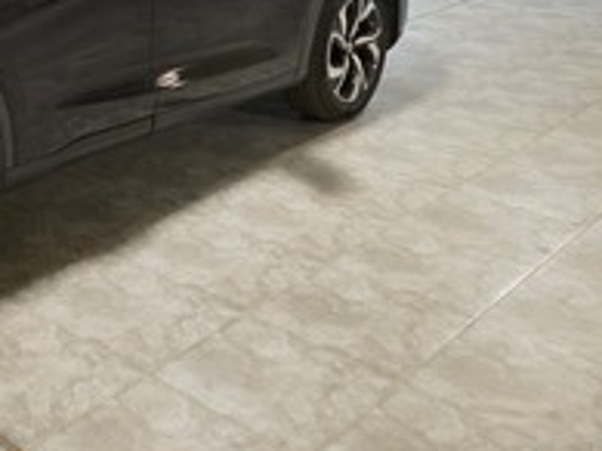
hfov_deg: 31.9
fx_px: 939
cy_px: -23
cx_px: -42
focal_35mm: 54
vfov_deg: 25.4
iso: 1600
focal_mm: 6.3
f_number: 1.7
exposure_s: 1/100
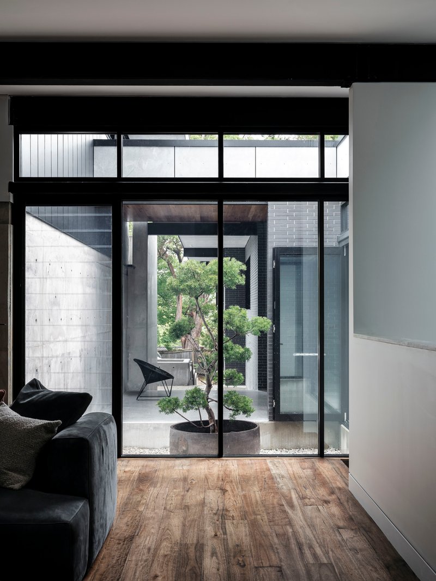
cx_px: 218
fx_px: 705
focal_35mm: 42
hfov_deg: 34.3
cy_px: 290
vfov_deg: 44.8
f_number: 10
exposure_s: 1/2
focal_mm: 52.7
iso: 100
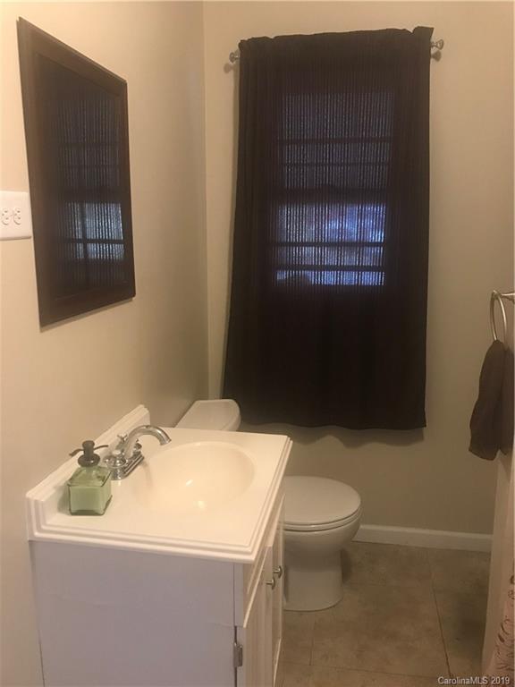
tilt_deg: -12.3
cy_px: 344
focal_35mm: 28
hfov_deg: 49.7
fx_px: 555
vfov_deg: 63.4
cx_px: 258
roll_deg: -0.3
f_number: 1.8
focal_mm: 3.99
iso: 80
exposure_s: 1/15
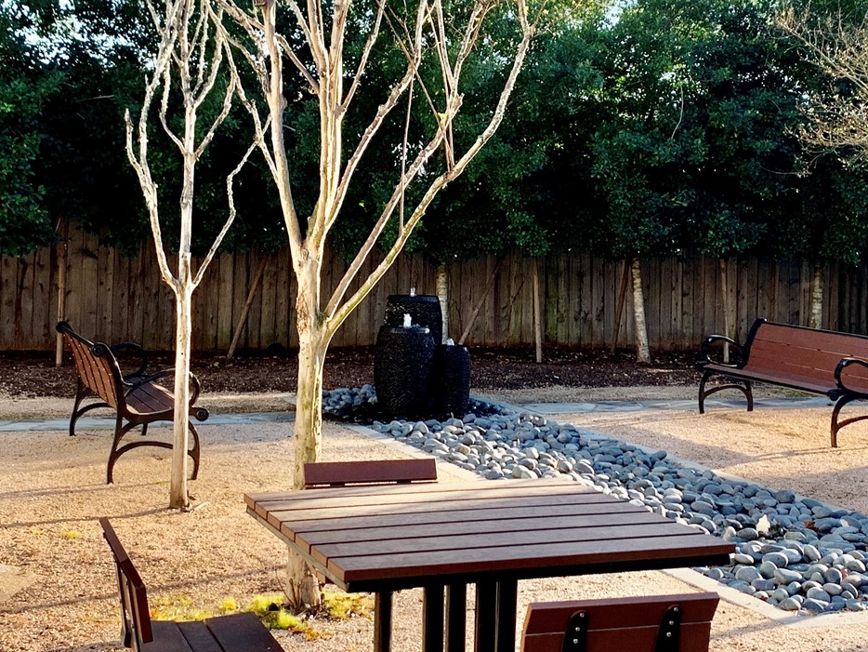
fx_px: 1430
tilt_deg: -1.7
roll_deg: -1.7
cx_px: 527
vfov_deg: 25.6
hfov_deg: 33.7
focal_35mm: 57
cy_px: 263
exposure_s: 1/529
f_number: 1.8
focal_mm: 4.25
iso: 25
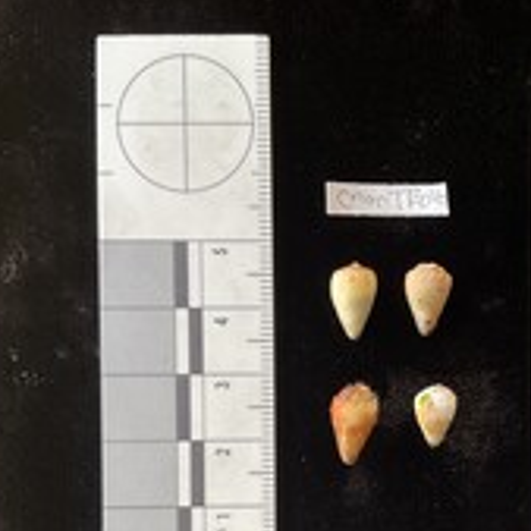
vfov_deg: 31.6
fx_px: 920
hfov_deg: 31.1
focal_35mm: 53
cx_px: 452
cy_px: 397
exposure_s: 1/60
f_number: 1.8
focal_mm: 3
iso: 80
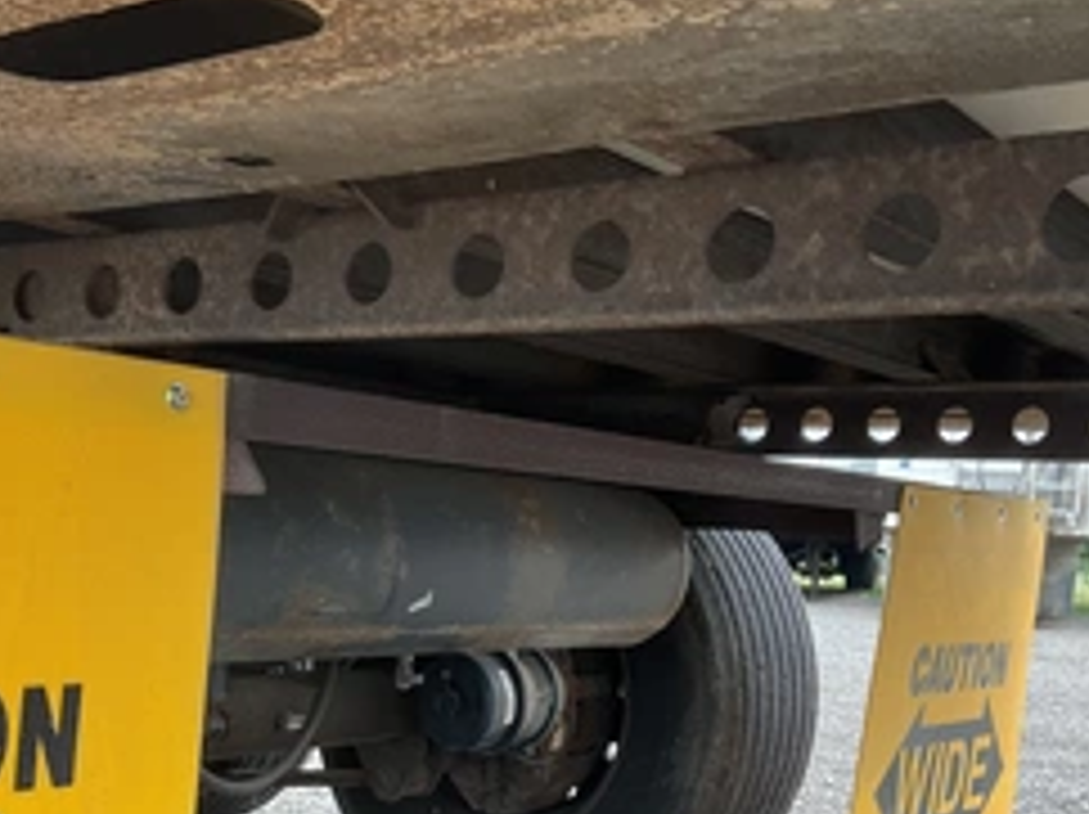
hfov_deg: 39.6
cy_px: 652
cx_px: 450
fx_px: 1509
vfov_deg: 29.5
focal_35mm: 48
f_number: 1.8
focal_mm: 3
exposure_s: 1/122
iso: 32
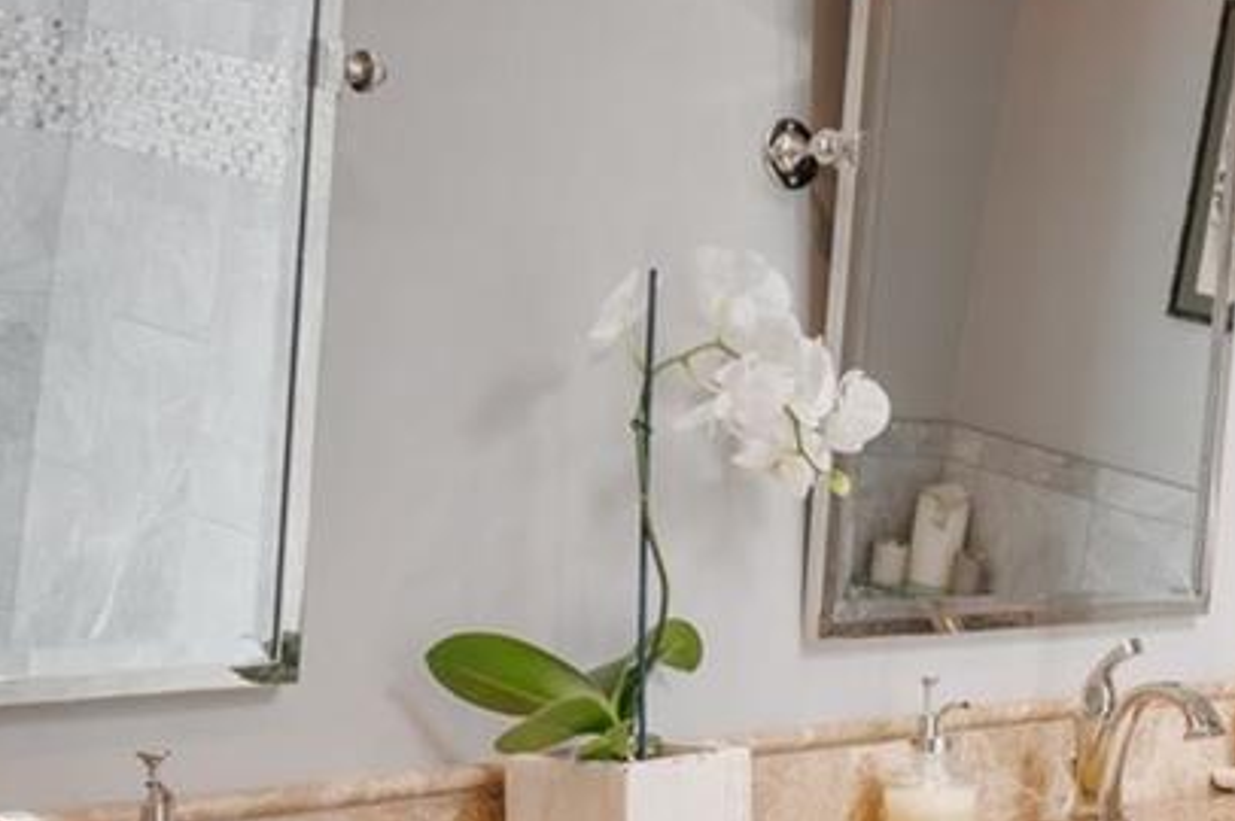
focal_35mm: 67
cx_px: 1427
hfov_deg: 27.1
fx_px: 2297
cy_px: 503
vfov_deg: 20.2
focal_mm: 17
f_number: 8
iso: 400
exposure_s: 1/4
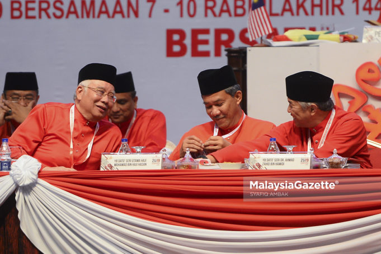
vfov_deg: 6.9
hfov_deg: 10.3
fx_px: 2117
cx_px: 190
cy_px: 127
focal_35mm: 200
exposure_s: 1/250
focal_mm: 200
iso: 1600
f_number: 3.2
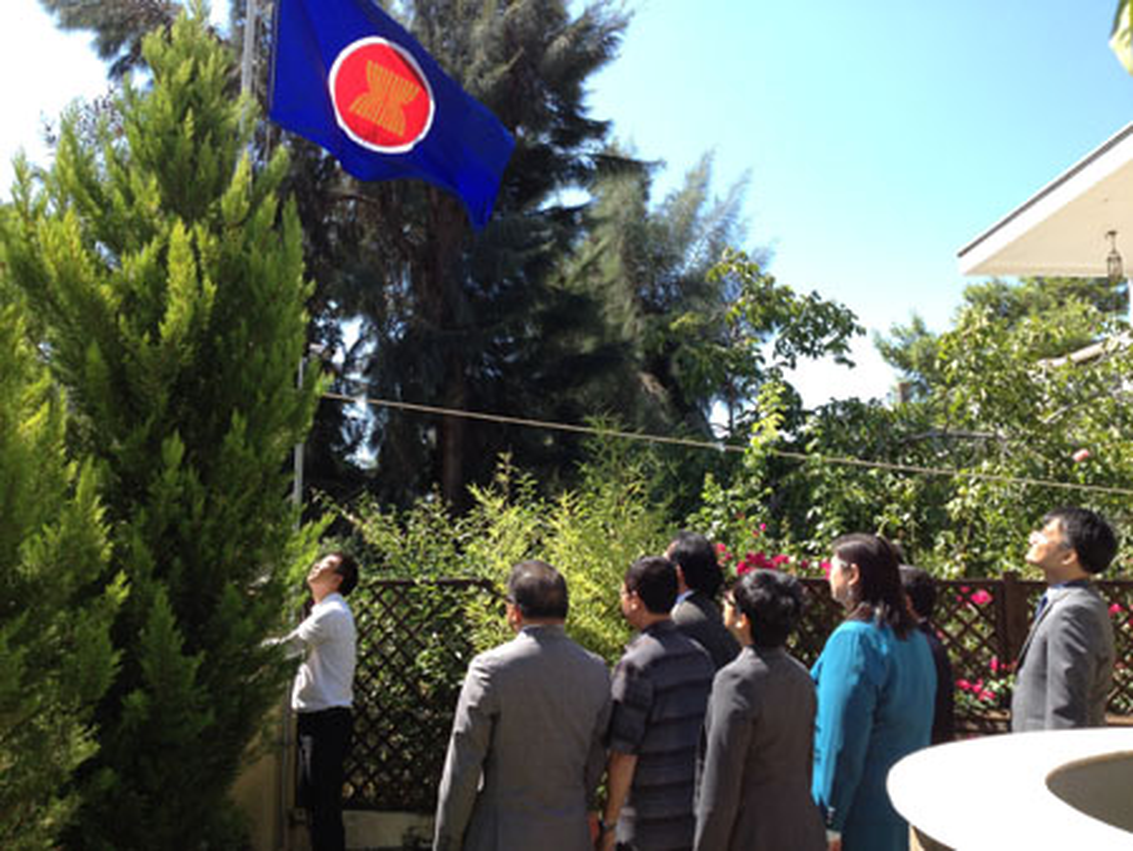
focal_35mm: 35
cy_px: 426
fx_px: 1146
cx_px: 566
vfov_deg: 40.7
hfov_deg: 52.6
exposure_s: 1/581
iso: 50
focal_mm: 4.28
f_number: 2.4
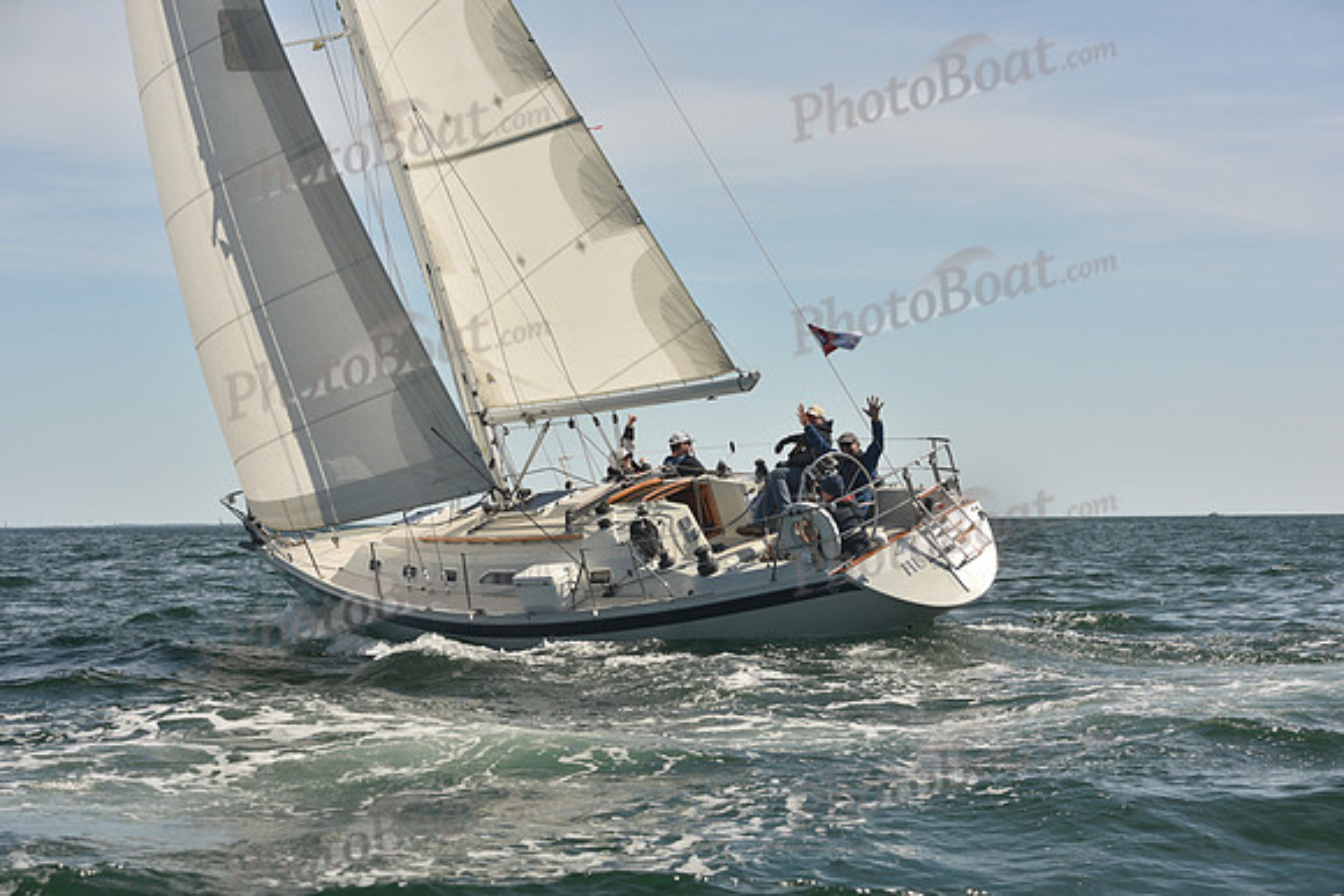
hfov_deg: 28.8
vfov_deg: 19.5
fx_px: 2614
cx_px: 672
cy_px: 448
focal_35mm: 70
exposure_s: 1/640
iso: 250
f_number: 8
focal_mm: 70
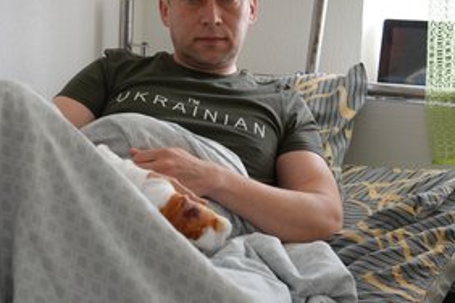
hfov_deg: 21.4
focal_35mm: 95
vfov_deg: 14.4
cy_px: 131
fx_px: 1201
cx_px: 161
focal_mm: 67
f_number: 4
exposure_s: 1/160
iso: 1000
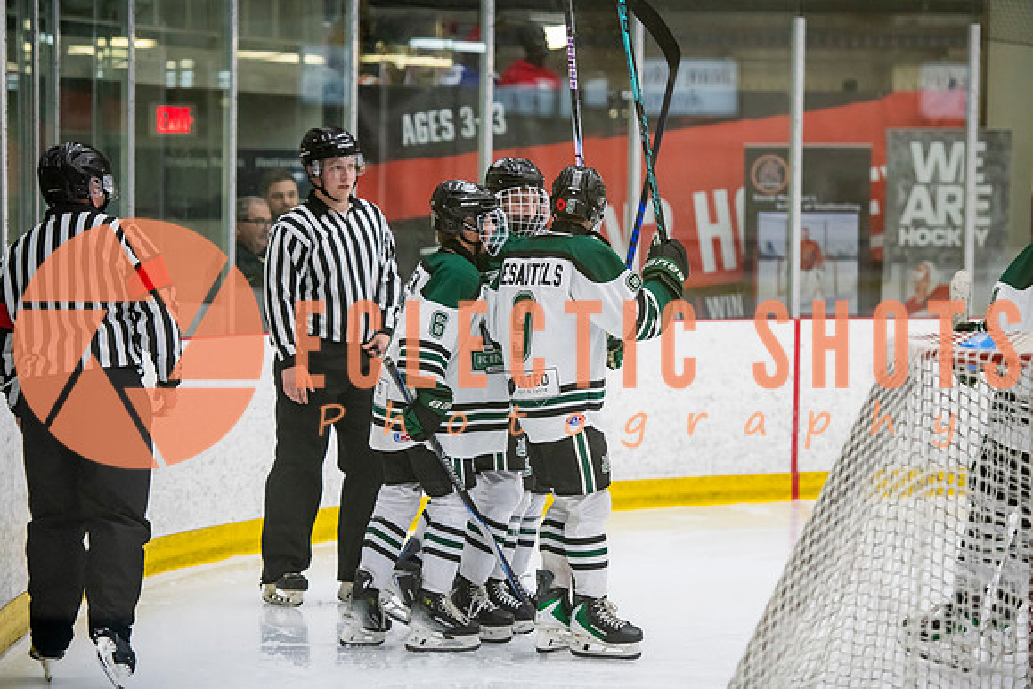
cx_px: 512
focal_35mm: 132
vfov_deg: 10.4
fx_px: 3795
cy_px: 344
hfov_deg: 15.5
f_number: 3.2
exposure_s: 1/640
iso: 2000
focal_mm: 130
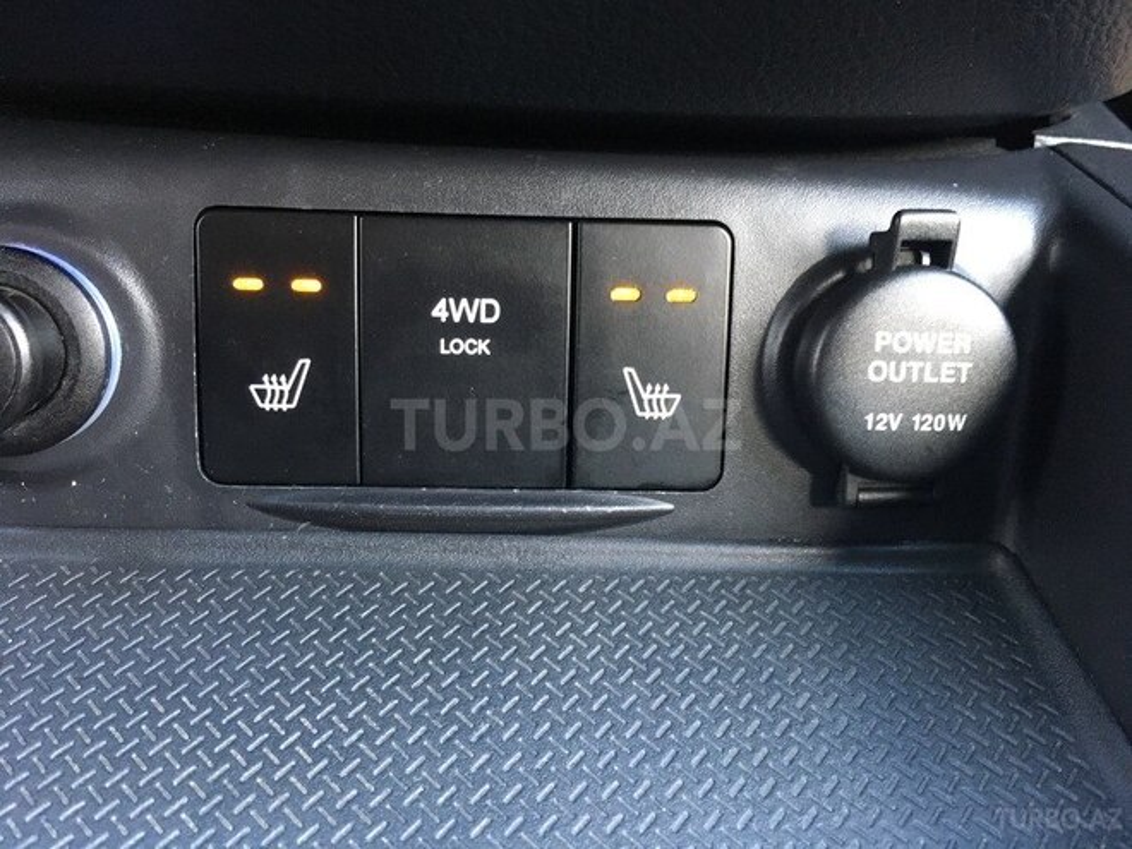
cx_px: 566
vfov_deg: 48.2
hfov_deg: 61.7
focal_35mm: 29
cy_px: 424
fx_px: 948
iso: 200
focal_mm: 4.15
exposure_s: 1/25
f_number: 2.2
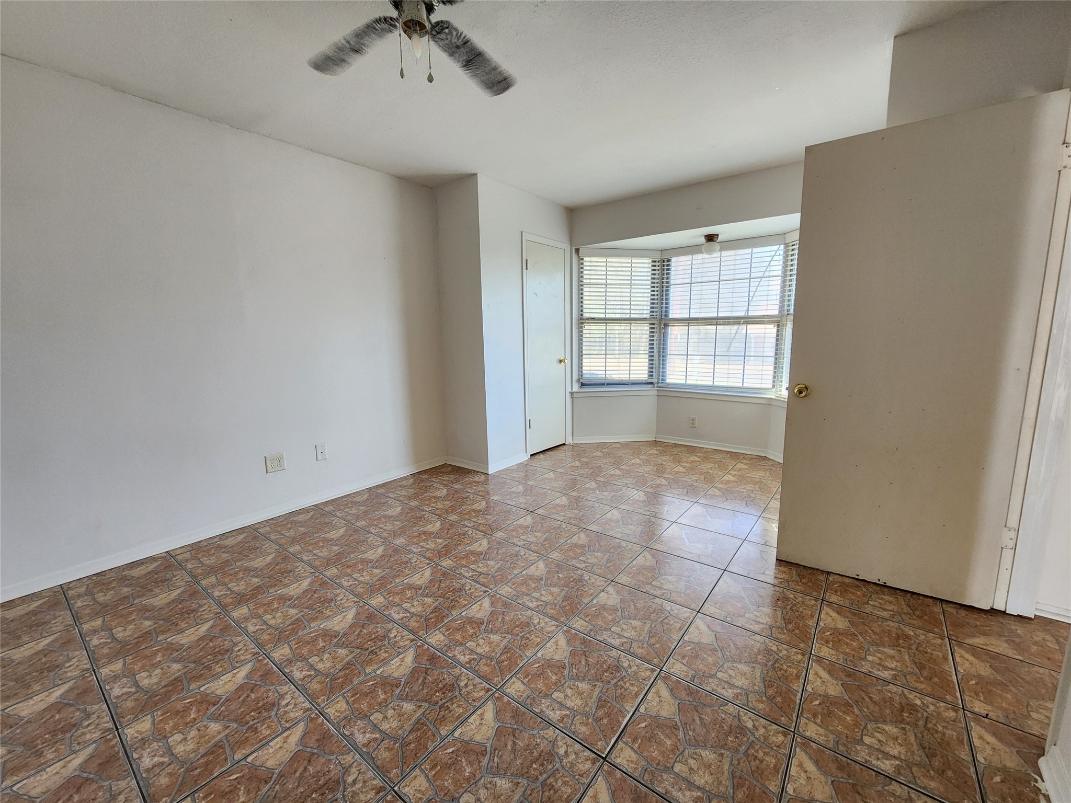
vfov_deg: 89.9
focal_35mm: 13
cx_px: 536
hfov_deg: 106.2
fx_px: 402
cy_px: 402
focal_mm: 2.2
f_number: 2.2
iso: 400
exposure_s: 1/30
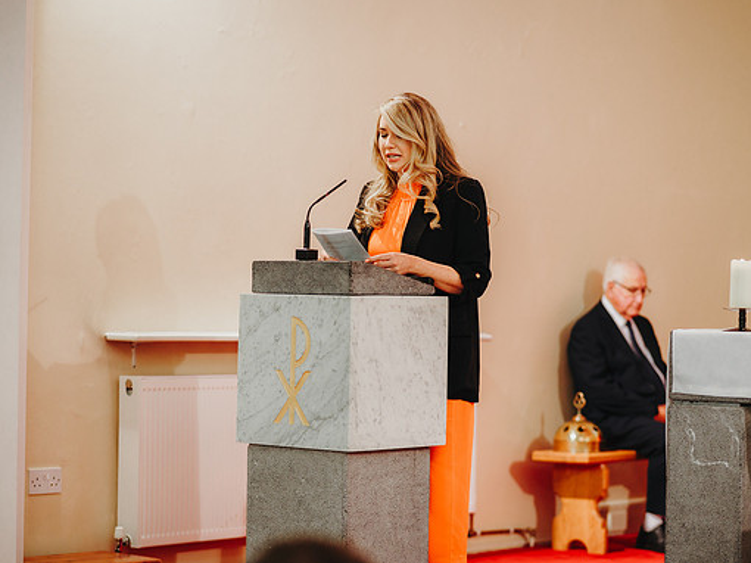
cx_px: 392
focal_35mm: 93
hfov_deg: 21.1
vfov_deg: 15.9
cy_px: 281
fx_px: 2017
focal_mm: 85
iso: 1600
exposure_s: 1/200
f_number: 2
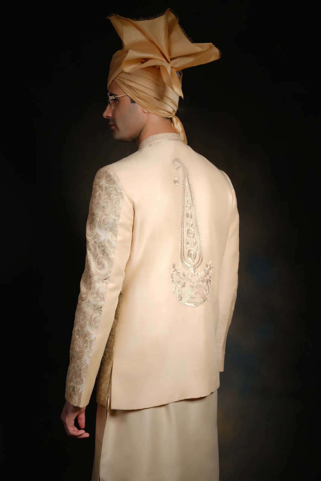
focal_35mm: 56
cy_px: 240
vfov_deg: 35.6
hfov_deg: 24.2
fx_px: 749
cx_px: 160
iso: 250
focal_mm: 37.4
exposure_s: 1/125
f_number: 5.6
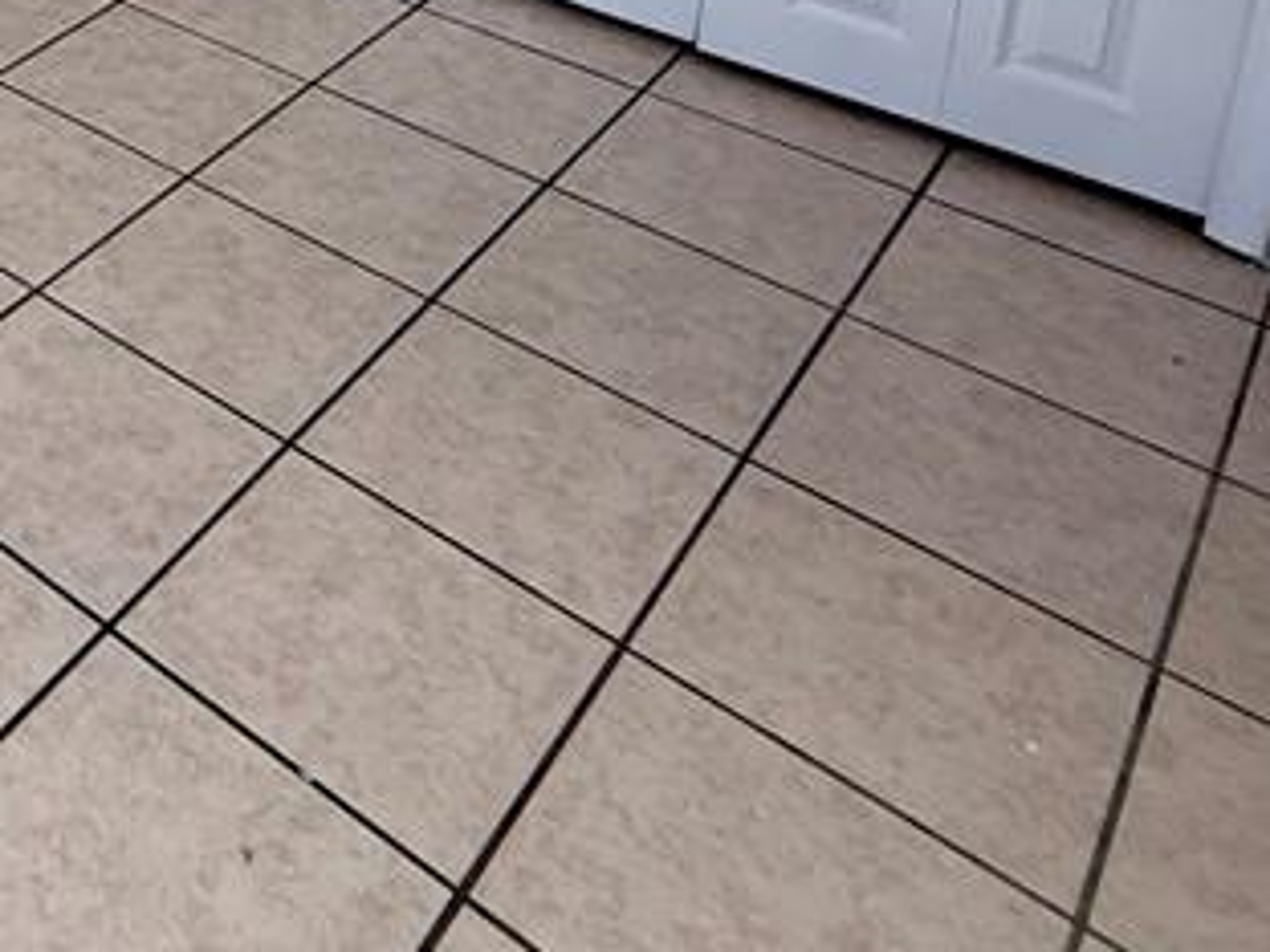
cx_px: -326
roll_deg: +0.8
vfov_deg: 24.8
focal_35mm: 46
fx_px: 1688
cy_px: -448
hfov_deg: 32.5
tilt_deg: -13.5
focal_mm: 2.22
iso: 160
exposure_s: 1/99
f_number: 2.2
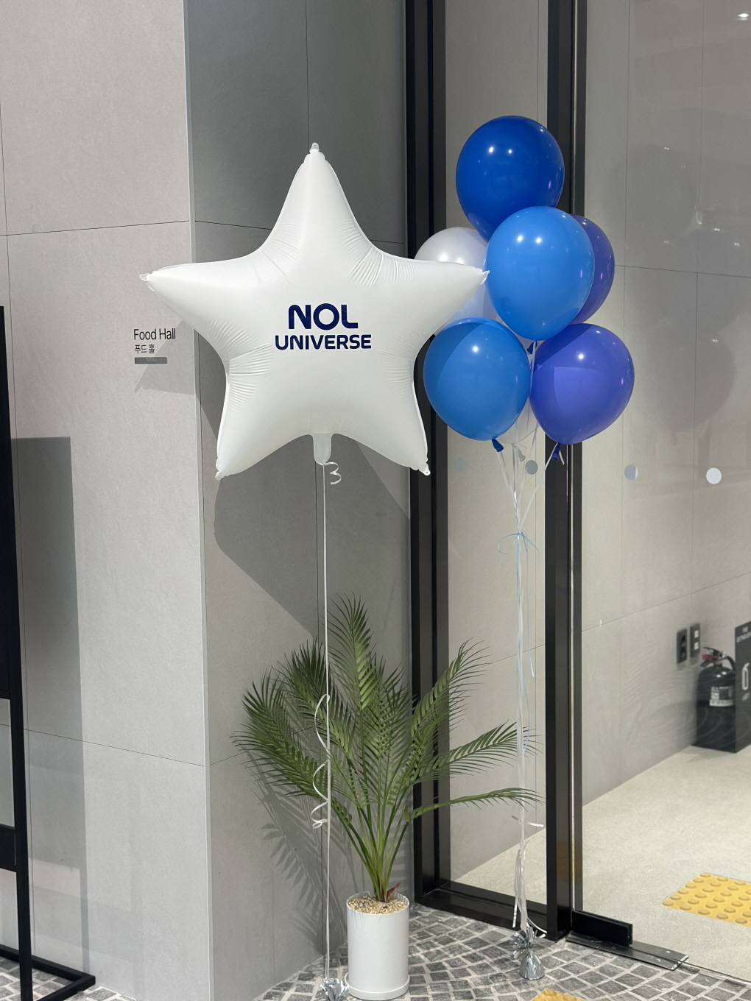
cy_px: 500
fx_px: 1388
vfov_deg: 39.7
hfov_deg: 30.3
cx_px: 376
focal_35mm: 48
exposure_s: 1/60
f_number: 1.78
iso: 80
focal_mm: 6.86
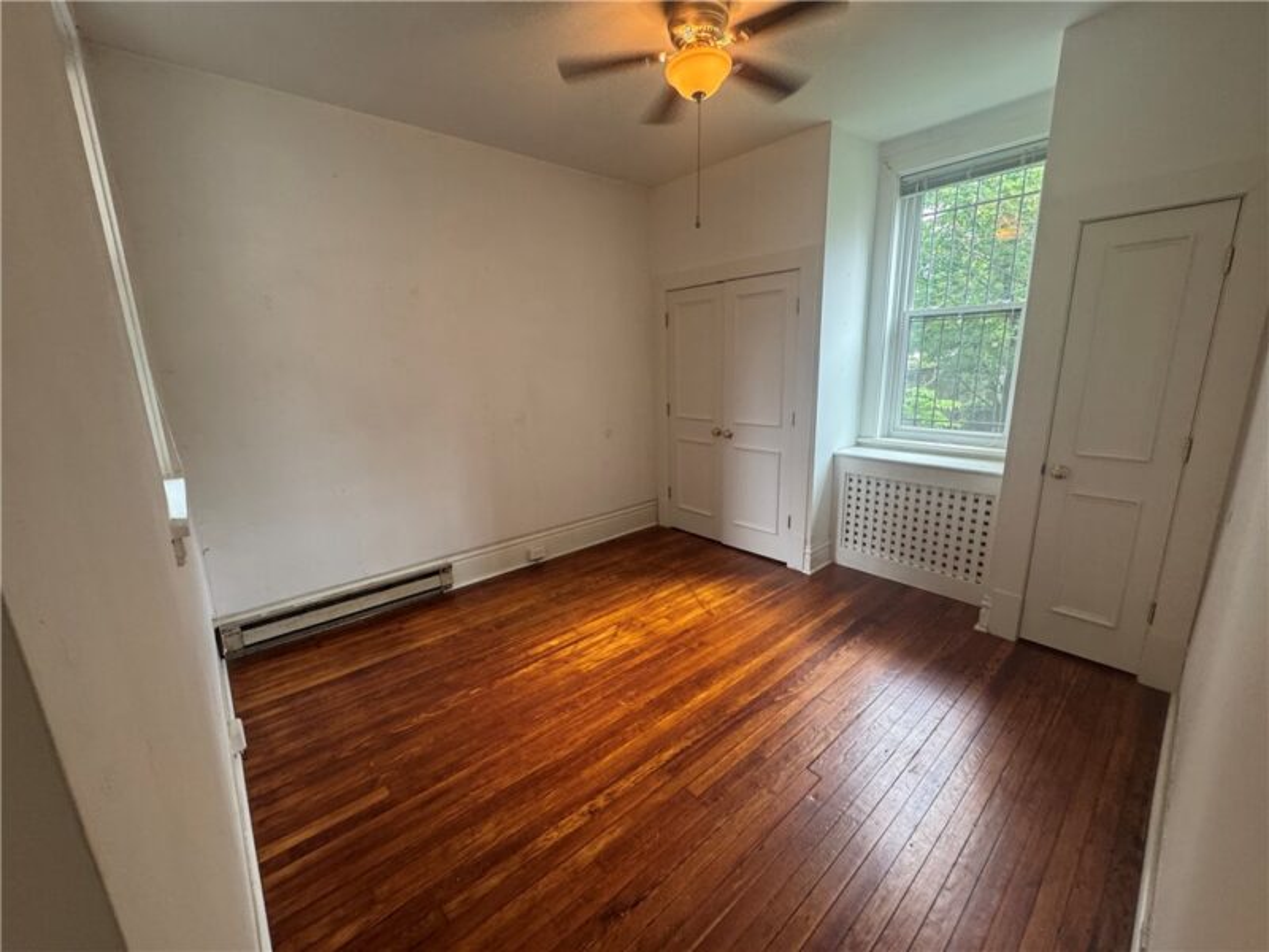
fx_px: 513
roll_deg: +1.1
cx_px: 634
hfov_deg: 102.1
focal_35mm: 14
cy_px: 476
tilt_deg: -13.2
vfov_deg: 85.7
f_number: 2.2
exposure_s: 1/60
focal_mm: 2.22
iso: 250
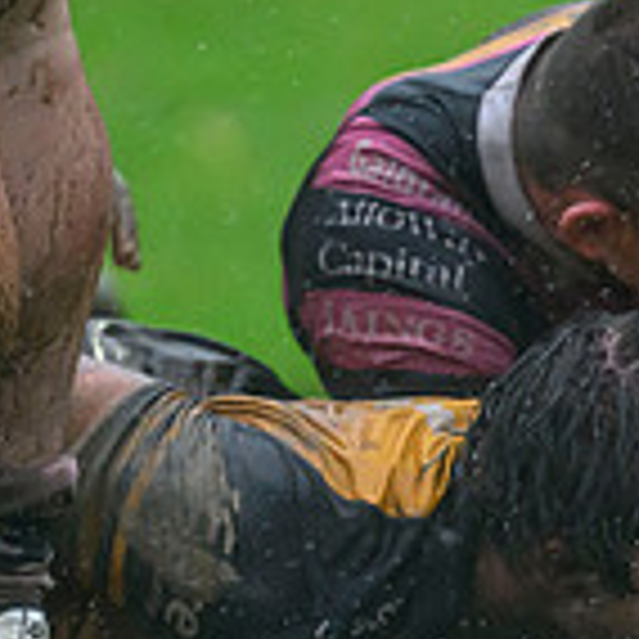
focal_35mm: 1910
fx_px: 39890
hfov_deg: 0.9
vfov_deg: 0.9
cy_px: 562
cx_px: 754
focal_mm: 400
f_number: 3.2
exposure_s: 1/2000
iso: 3200
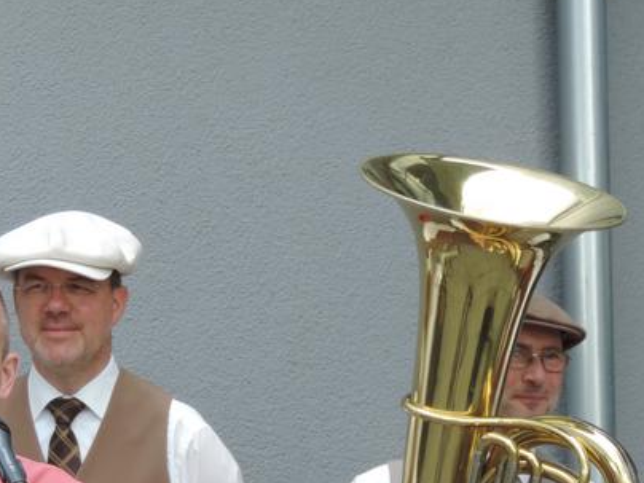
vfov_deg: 4.7
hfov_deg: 6.2
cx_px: 248
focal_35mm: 317
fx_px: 5898
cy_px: 564
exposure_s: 1/100
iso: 80
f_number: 4.2
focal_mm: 21.4
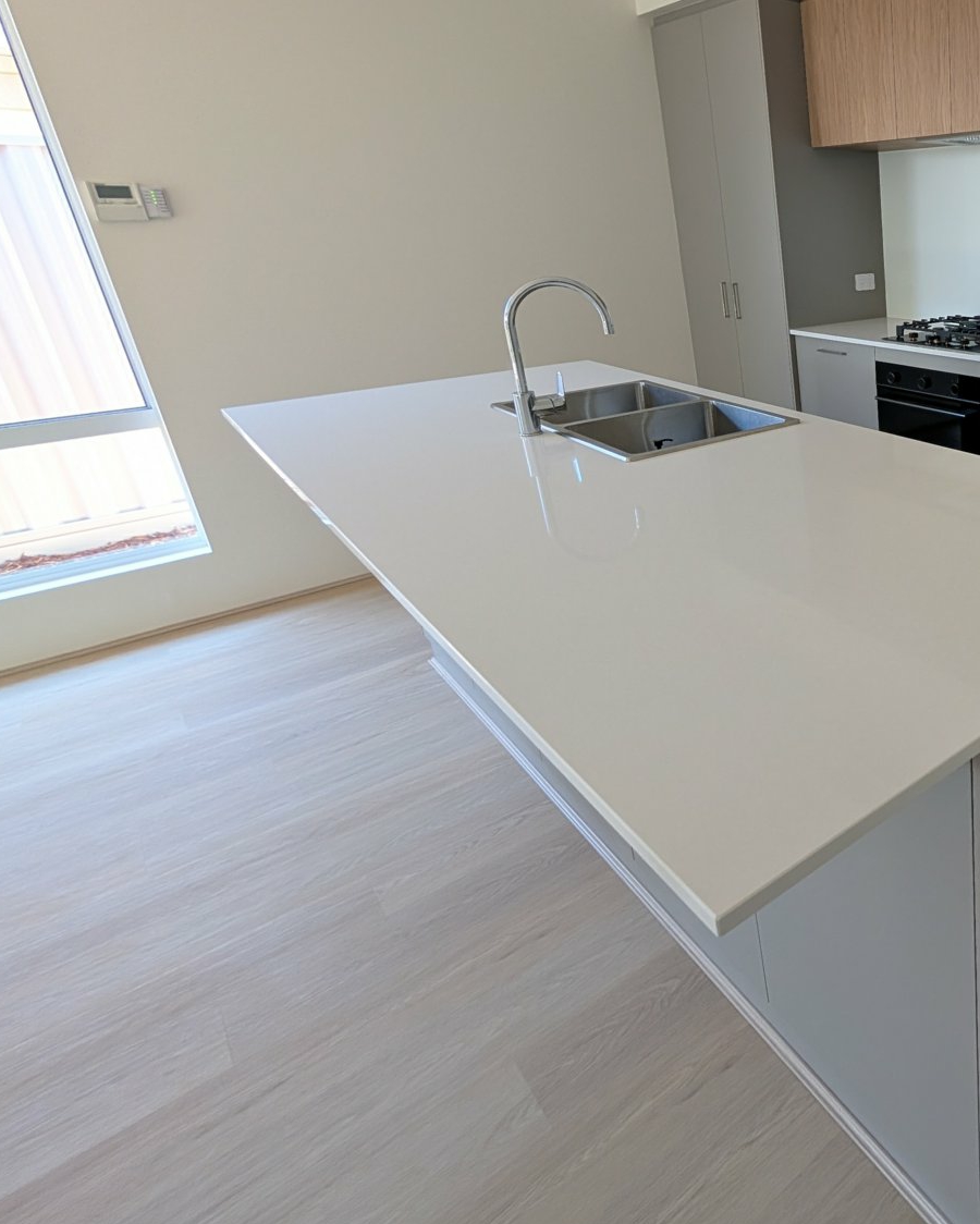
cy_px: 487
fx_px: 725
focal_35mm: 20
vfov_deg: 79.4
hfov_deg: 53.5
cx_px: 980
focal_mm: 2.02
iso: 112
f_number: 1.7
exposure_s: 1/98.7
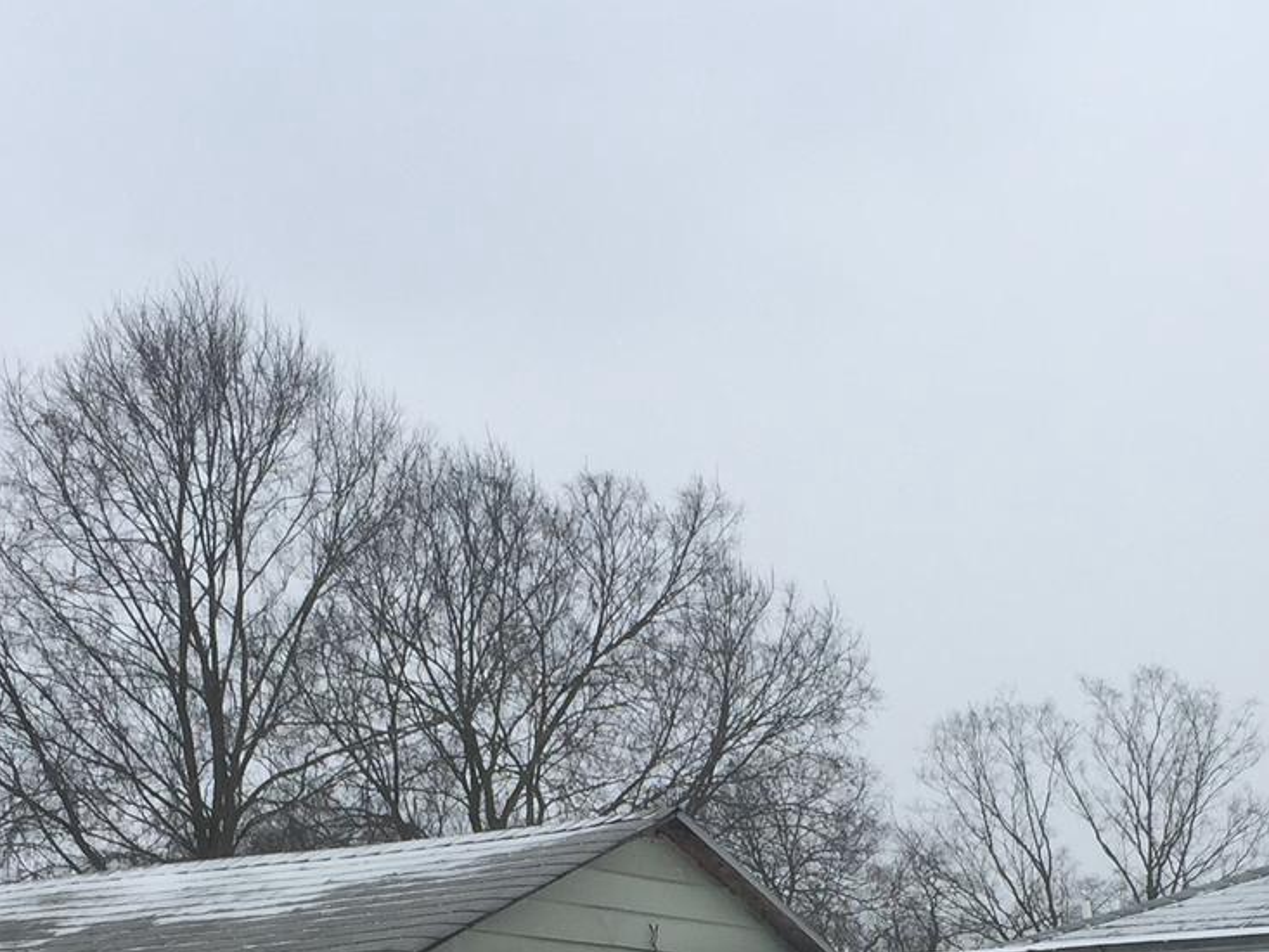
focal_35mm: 81
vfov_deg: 17.2
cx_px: 815
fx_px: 2970
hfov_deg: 24.0
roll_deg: +1.2
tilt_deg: +0.5
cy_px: 1231
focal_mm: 4.15
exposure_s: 1/1099
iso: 32
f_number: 2.2
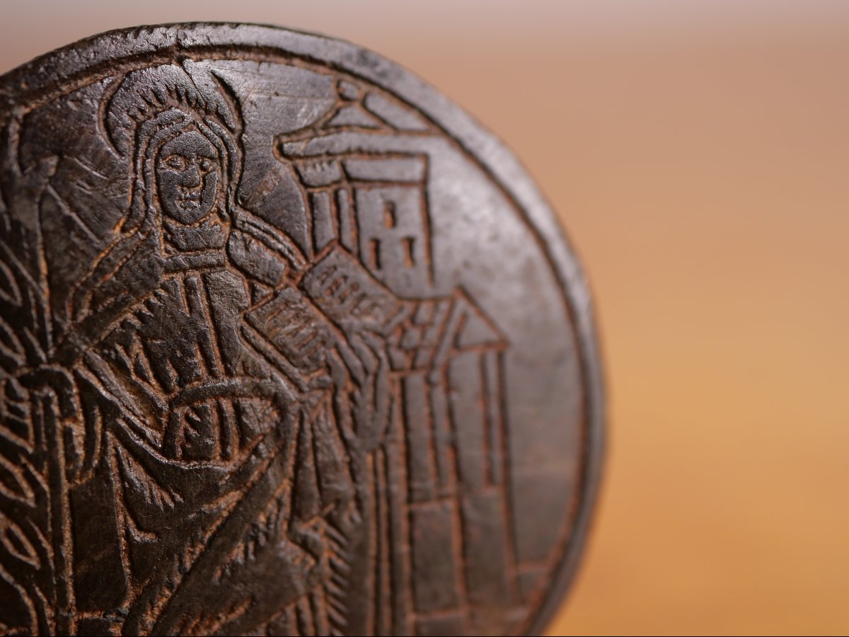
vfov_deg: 24.4
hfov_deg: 32.2
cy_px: 318
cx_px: 424
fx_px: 1472
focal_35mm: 60
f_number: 2.8
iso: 200
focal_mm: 30
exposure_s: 1/60
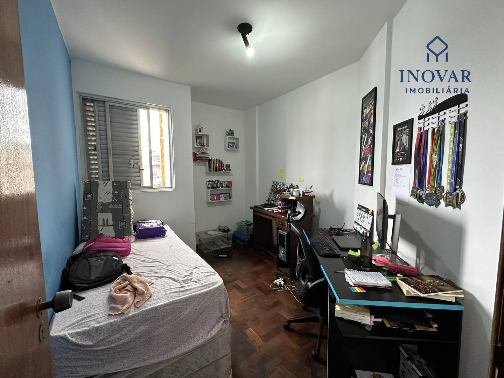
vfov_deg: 85.7
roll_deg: +0.3
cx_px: 252
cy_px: 189
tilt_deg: -5.0
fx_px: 204
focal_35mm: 14
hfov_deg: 102.1
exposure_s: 1/120
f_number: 2.2
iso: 320
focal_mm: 2.22
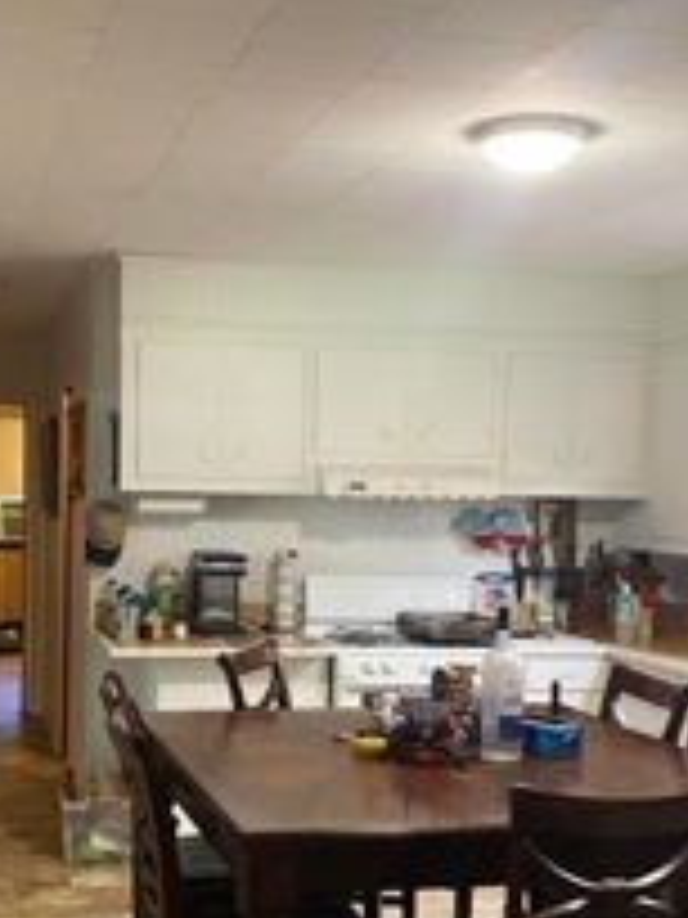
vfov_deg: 37.4
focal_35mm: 51
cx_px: 220
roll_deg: +0.2
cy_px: 531
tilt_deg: -3.3
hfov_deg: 28.3
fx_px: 1352
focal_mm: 4.25
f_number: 1.8
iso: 320
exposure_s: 1/40
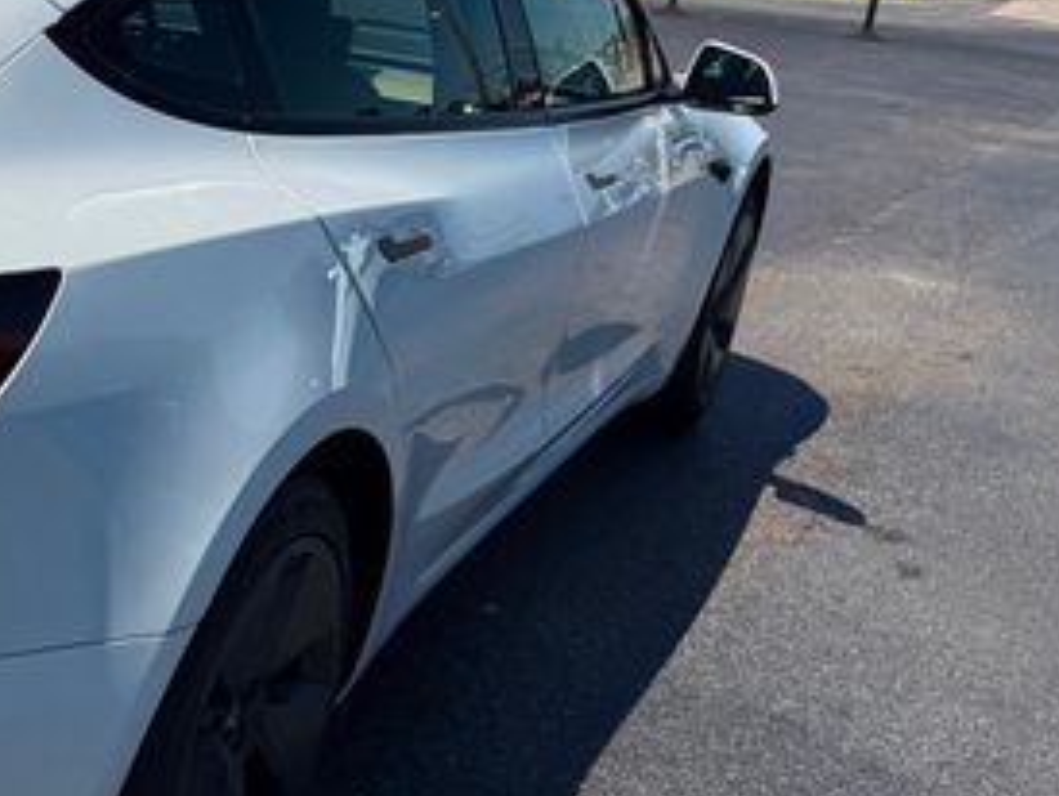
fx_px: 1715
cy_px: 313
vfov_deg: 26.1
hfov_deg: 30.3
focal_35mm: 56
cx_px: -143
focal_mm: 6.76
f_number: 1.78
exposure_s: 1/9091
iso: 80
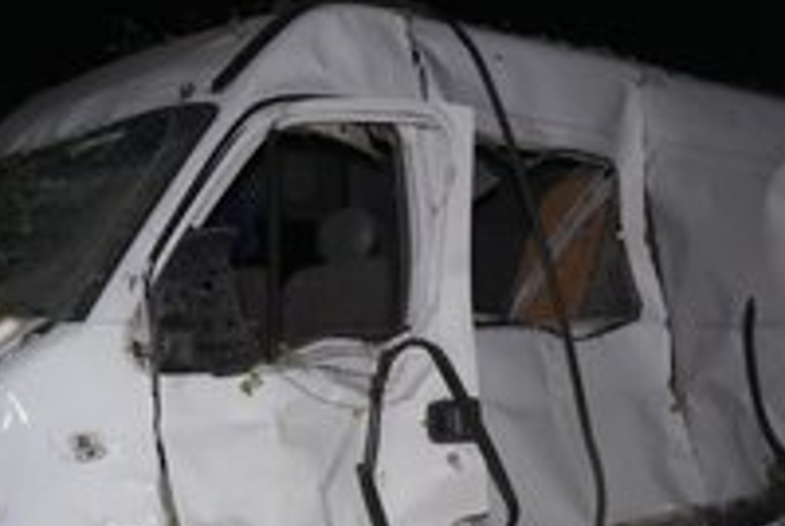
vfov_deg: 20.5
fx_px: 1441
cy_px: 387
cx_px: 510
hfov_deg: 30.3
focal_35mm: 66
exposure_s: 1/60
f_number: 3.2
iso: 12800
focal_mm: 33
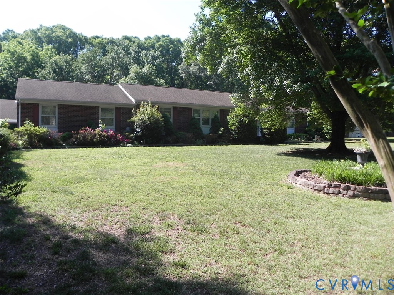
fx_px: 296
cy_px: 148
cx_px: 197
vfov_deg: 53.1
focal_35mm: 26
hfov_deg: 67.3
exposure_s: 1/766
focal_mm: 4.6
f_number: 2.8
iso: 160
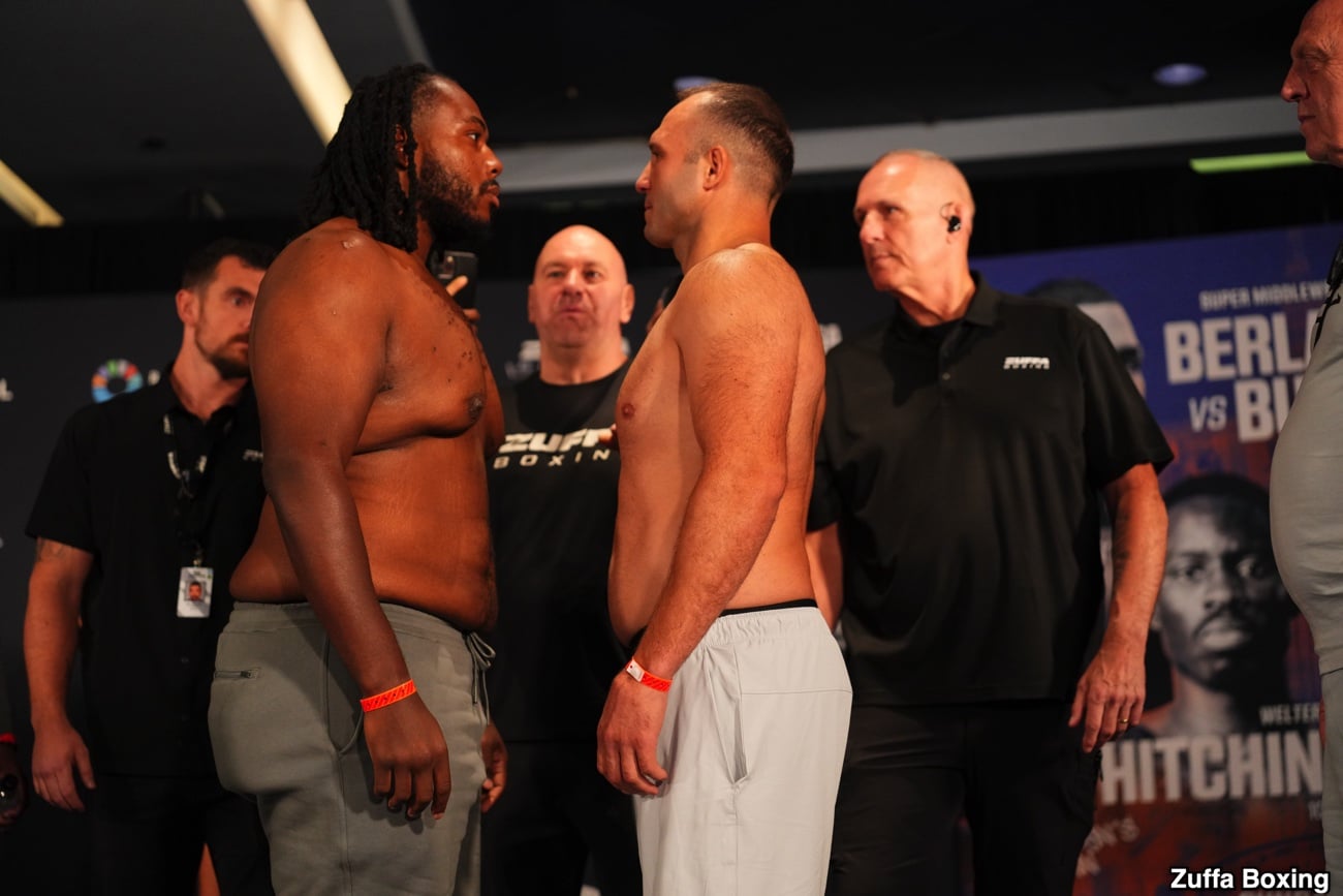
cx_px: 672
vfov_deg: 27.0
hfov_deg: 39.6
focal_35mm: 50
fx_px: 1865
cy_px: 448
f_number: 2
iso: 2500
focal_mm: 50
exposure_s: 1/1000
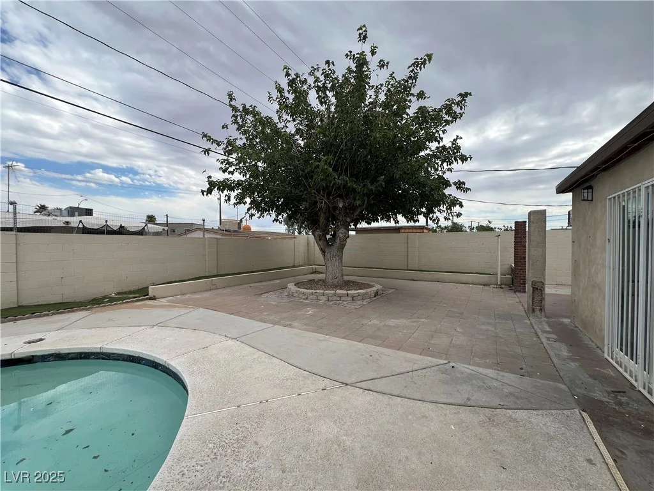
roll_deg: +0.0
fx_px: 246
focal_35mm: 13
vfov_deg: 89.9
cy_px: 246
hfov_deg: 106.2
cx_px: 327
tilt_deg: -0.8
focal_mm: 1.57
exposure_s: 1/1085
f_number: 1.8
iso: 32
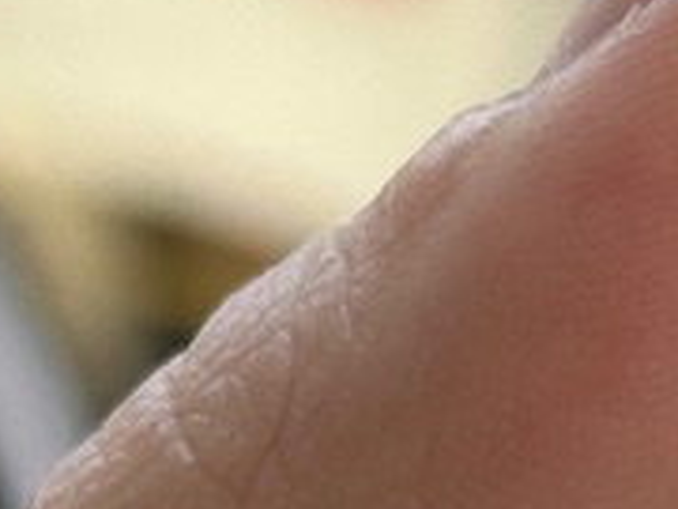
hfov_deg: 5.8
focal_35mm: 342
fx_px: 6699
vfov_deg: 4.2
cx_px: -162
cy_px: 1331
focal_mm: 6.86
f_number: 1.78
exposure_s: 1/651
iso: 64
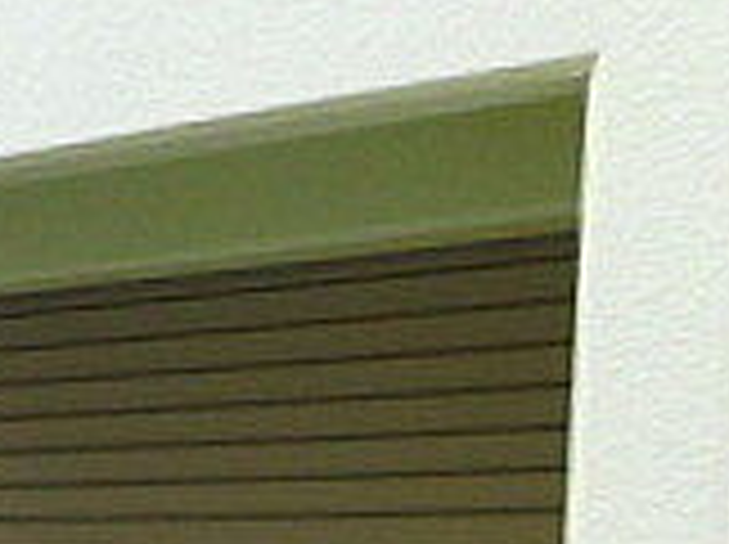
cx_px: -680
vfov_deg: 15.2
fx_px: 1914
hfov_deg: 16.8
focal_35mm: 91
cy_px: 773
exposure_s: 1/160
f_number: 3
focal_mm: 4
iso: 125
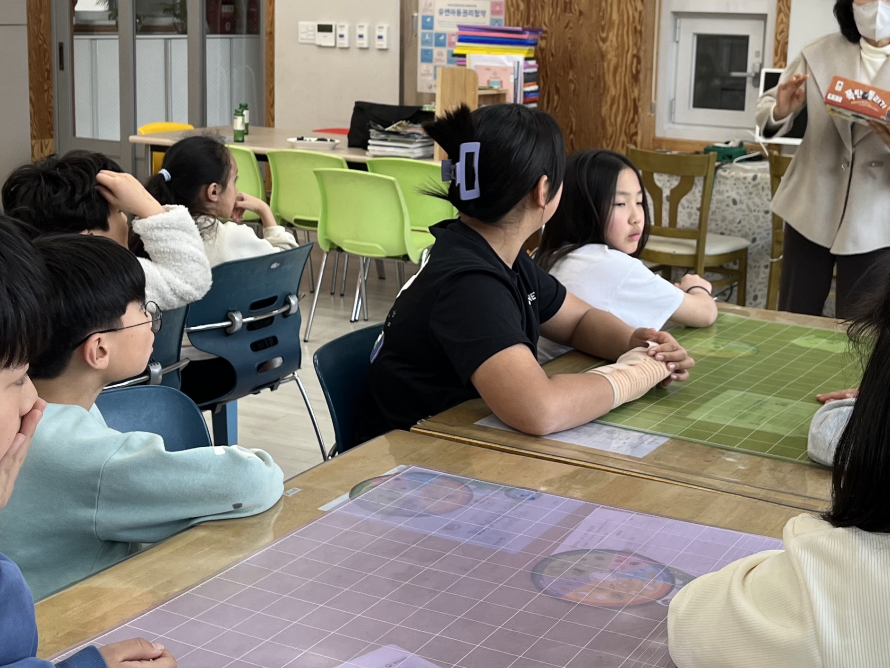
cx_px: 502
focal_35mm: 53
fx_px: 1363
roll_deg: -1.5
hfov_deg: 36.1
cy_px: 224
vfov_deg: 27.4
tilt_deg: -9.3
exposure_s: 1/120
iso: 64
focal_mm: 5.1
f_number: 1.6
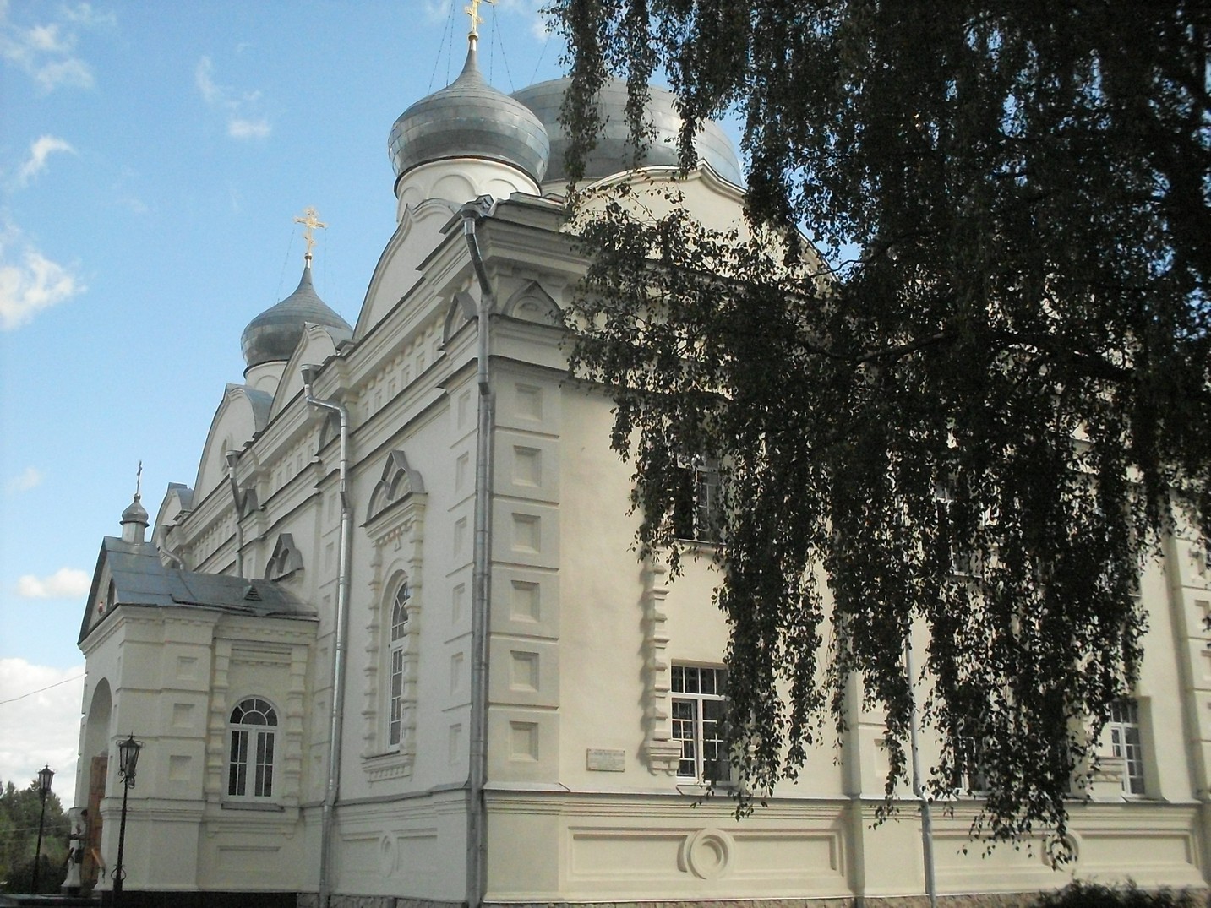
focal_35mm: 38
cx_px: 606
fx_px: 1329
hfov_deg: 49.0
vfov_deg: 37.7
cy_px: 454
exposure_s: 1/500
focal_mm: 6.3
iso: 400
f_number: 8.4
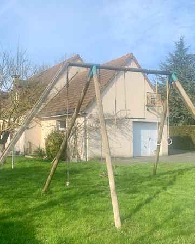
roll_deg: +2.1
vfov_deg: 52.9
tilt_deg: +3.4
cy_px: 122
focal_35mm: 34
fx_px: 245
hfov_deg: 42.0
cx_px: 49
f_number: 1.8
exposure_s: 1/1845
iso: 25
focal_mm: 4.25
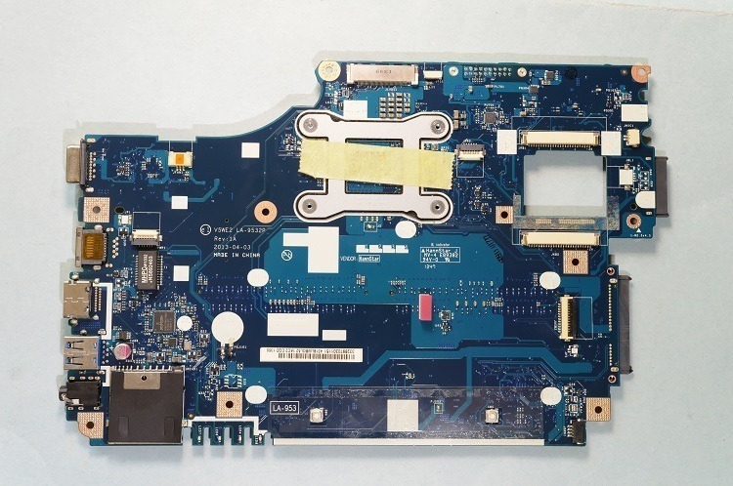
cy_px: 243
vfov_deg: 31.8
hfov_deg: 46.5
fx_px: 854
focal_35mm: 42
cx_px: 366
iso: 100
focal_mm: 28
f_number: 8
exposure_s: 1/5
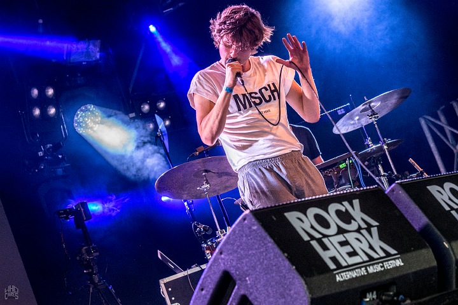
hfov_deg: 16.1
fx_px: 1622
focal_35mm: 128
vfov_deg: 10.8
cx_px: 229
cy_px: 152
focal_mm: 85
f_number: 8
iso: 2500
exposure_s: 1/100
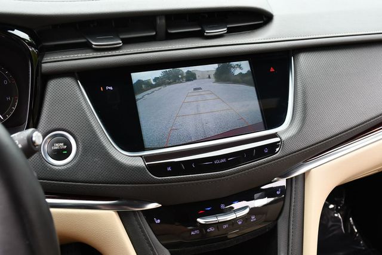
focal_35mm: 36
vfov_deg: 36.9
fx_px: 382
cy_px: 128
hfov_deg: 53.1
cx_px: 191
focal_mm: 18
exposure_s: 1/250
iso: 400
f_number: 5
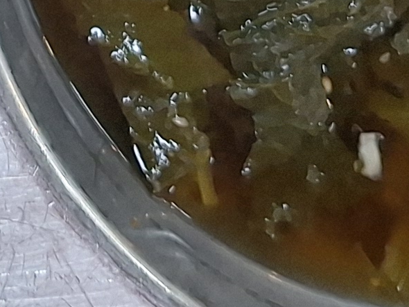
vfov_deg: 7.9
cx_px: -245
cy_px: -660
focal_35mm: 159
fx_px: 1879
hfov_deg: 11.8
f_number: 1.8
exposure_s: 1/60
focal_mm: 5.54
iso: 50
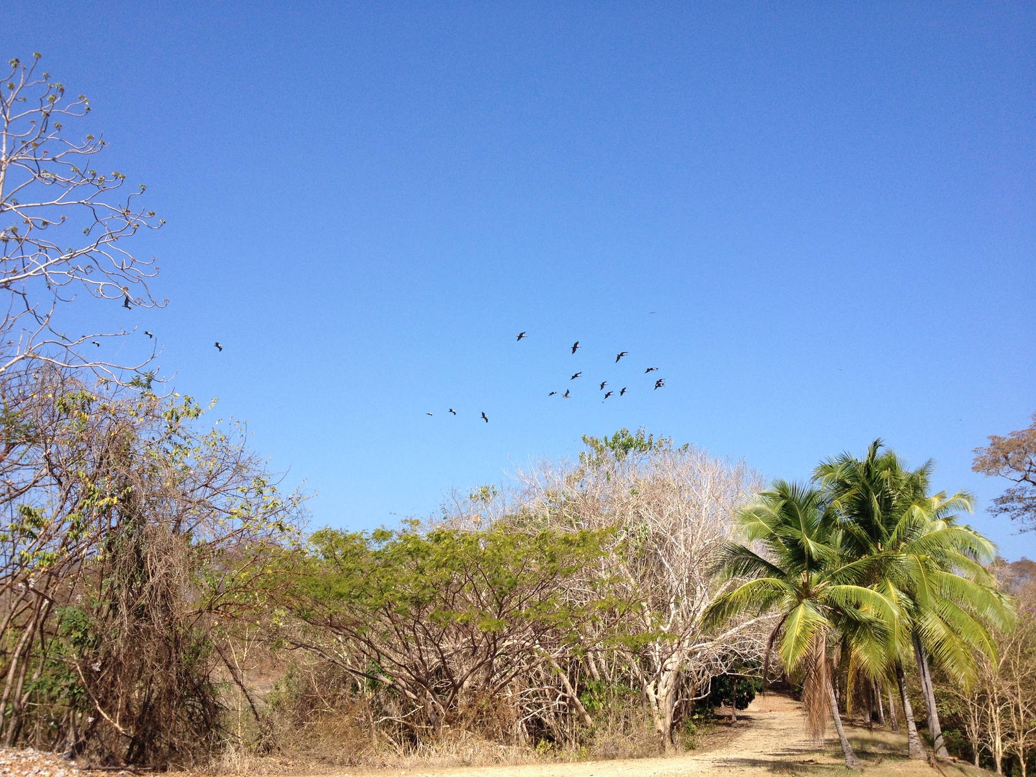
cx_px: 518
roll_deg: +0.6
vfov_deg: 40.7
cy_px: 388
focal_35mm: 35
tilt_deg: +12.0
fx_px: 1047
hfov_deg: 52.6
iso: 50
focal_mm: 4.28
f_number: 2.4
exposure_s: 1/1577
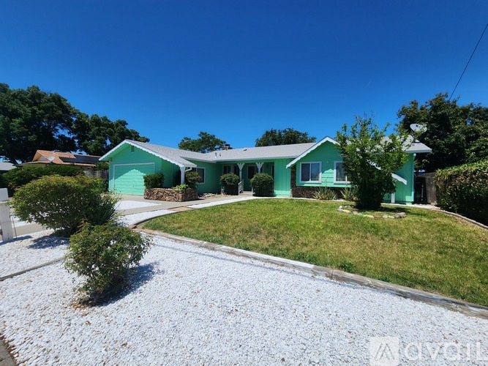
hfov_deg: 106.2
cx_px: 244
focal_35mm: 13
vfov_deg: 89.9
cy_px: 183
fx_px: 183
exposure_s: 1/3512
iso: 50
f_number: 2.2
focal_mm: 2.2
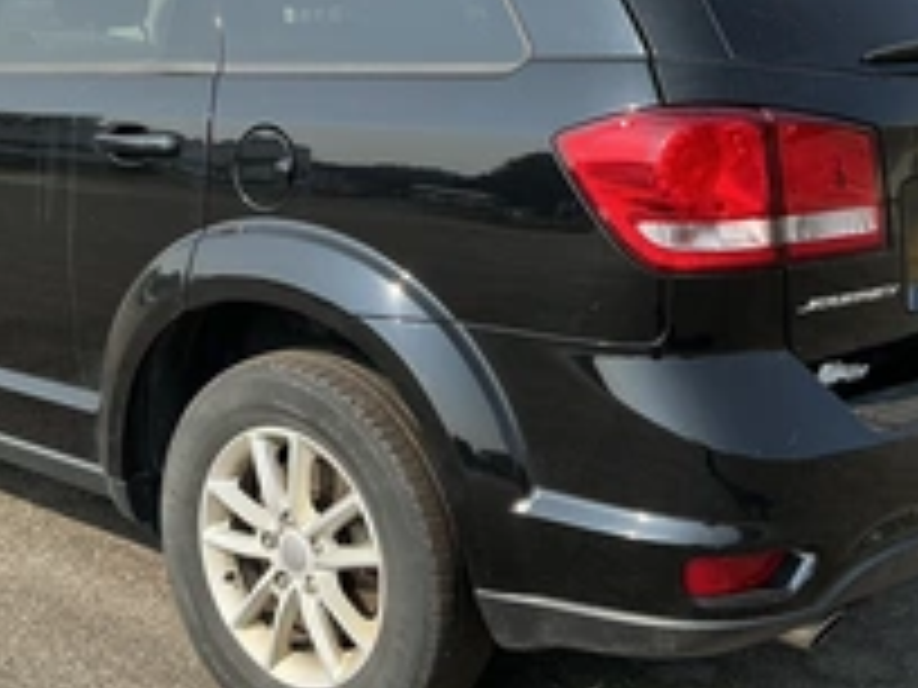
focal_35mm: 55
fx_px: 1459
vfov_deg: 26.4
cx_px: 351
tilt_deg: -8.1
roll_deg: +0.7
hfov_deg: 34.8
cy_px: 216
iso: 25
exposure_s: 1/1035
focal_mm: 3
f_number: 1.8
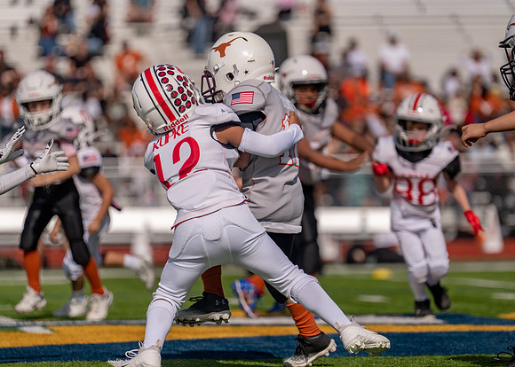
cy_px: 184
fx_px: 3662
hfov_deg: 8.0
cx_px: 258
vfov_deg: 5.7
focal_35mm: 250
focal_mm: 239
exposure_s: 1/5000
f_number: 4
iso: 160
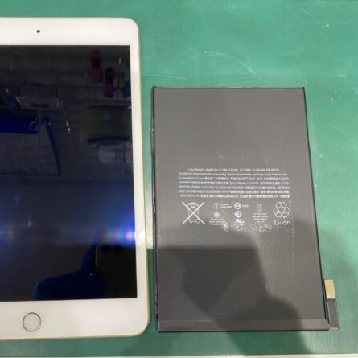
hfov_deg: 51.7
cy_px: 179
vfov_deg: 52.5
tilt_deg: -79.7
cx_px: 125
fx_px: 363
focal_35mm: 31
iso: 125
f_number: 1.8
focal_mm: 4.25
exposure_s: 1/50
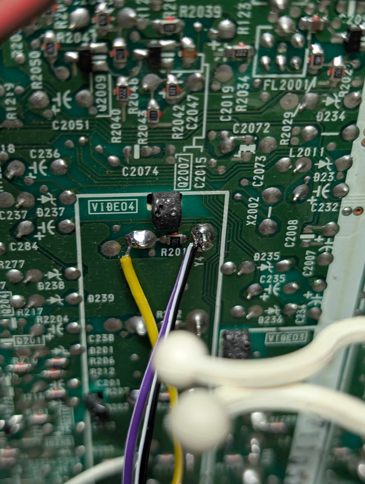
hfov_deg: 29.7
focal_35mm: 49
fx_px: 687
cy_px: 242
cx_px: 182
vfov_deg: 38.9
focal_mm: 6.9
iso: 230
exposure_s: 1/120
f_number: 1.68
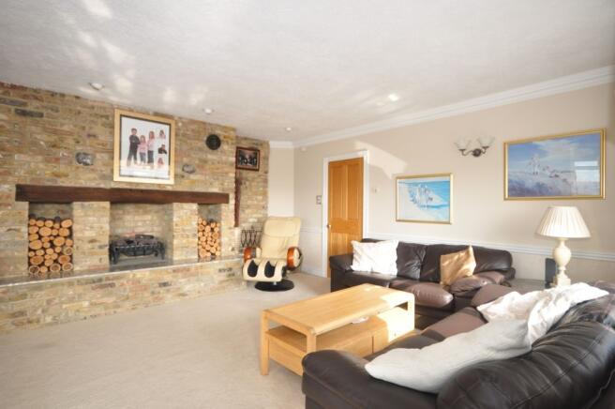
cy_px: 204
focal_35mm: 20
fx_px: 333
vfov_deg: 63.1
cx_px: 308
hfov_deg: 85.5
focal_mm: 13
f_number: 4.5
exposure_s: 1/30
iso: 200
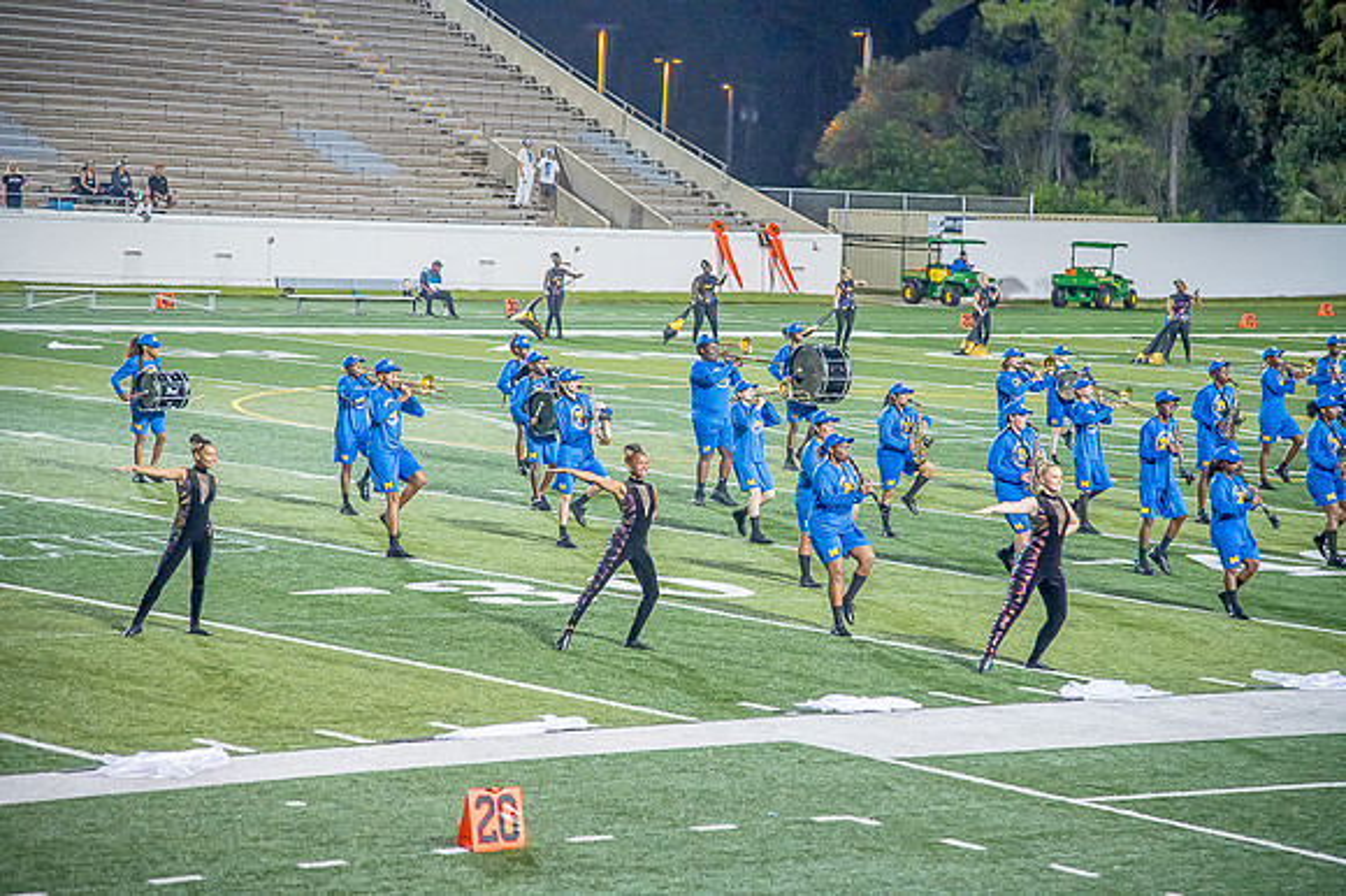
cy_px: 448
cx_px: 673
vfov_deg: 11.4
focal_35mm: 120
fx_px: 4484
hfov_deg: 17.1
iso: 2000
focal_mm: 120
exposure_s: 1/200
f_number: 4
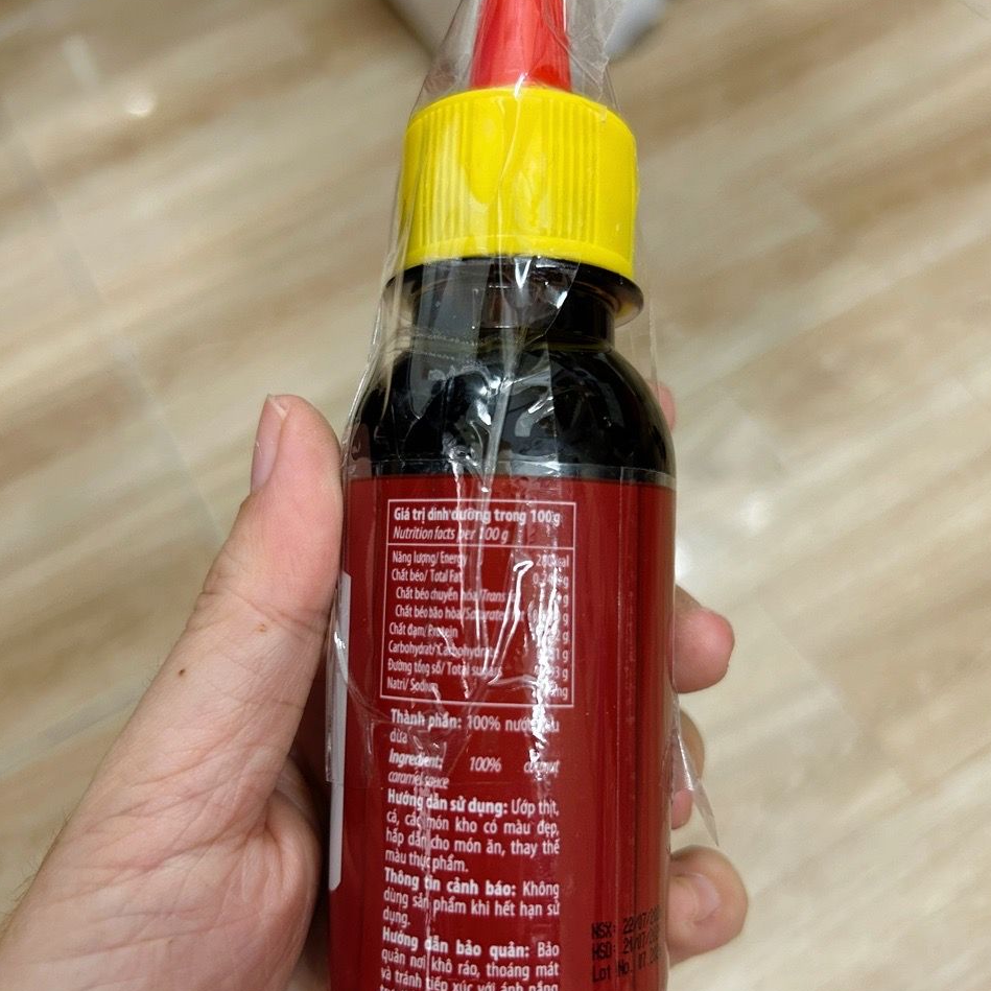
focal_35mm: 31
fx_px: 1004
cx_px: 498
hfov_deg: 52.5
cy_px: 570
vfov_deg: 52.3
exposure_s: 1/50
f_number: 1.5
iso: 200
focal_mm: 5.7
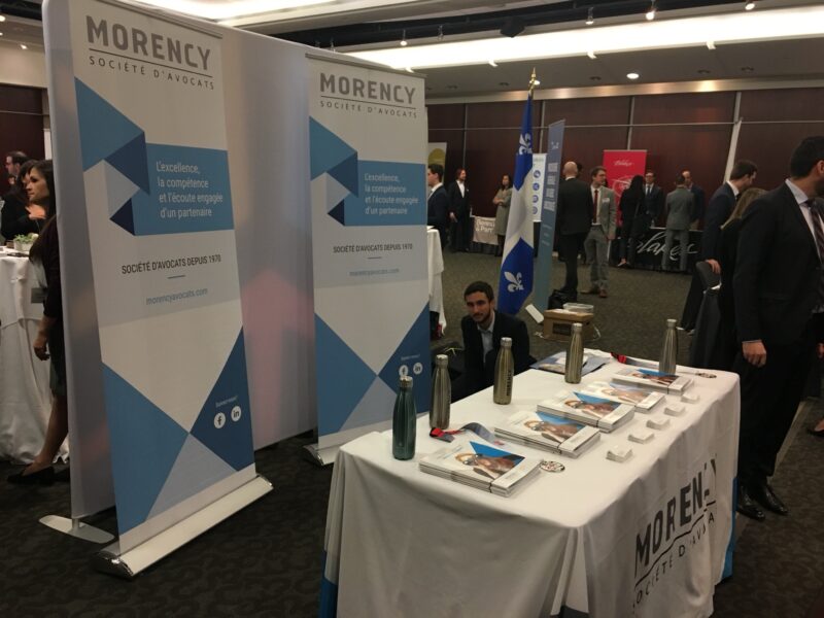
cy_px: 309
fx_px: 690
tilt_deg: -11.0
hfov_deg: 61.7
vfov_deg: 48.2
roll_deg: -2.1
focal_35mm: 29
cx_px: 412
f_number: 2.2
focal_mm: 4.15
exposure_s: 1/30
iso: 125
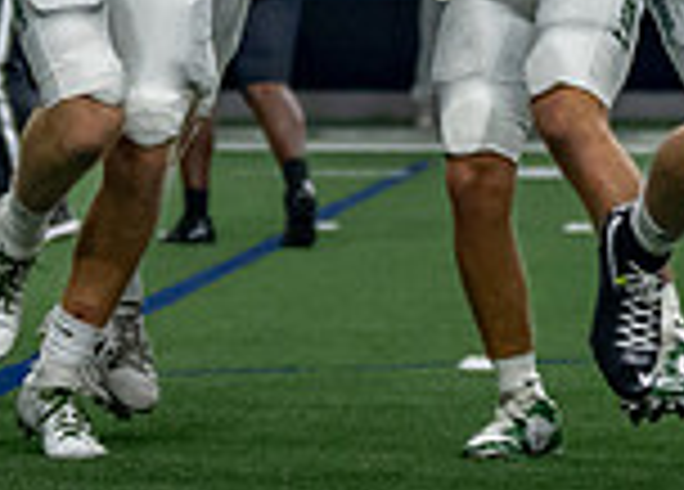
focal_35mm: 474
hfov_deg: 4.2
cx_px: 369
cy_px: -154
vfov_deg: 3.0
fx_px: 9220
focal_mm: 74
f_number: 2.8
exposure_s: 1/1000
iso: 1600
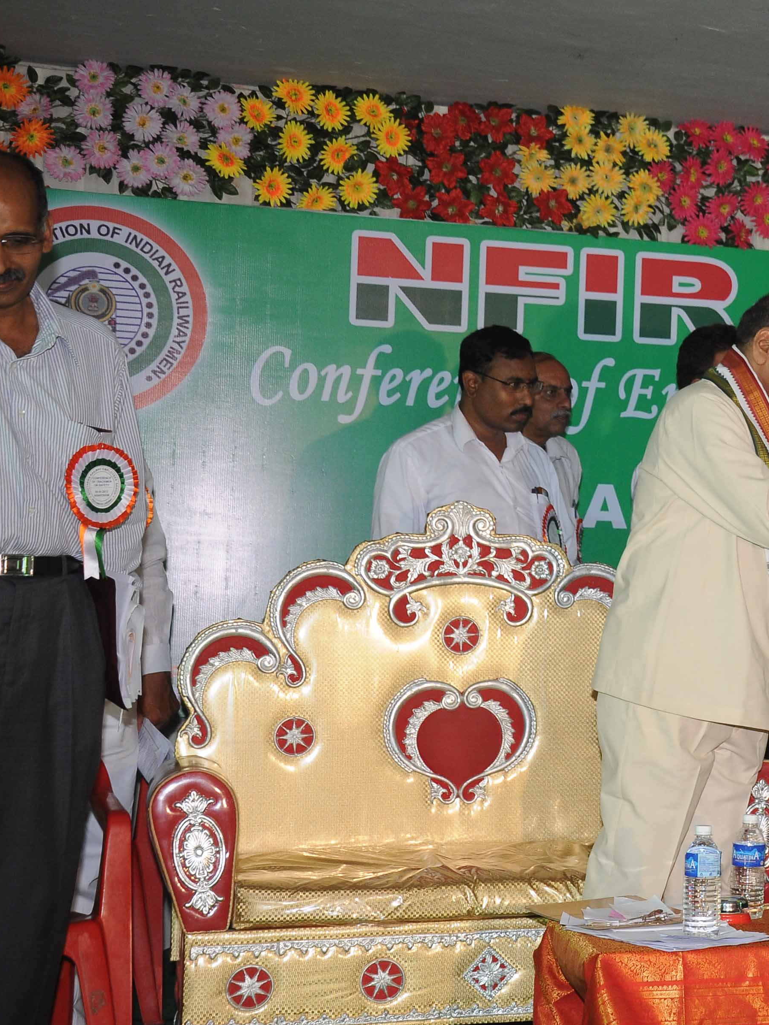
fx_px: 1984
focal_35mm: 67
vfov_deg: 29.0
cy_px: 506
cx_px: 913
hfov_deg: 20.6
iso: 400
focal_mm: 26
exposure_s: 1/125
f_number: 6.3
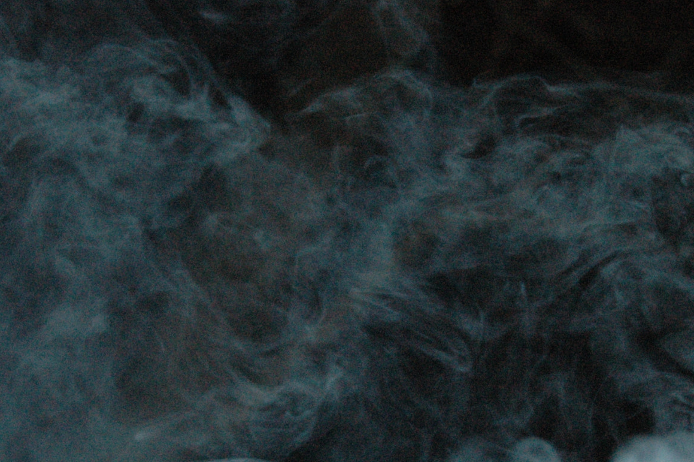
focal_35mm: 106
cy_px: 371
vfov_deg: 12.8
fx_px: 2042
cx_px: 190
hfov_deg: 19.2
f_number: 5
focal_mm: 40
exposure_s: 1/500
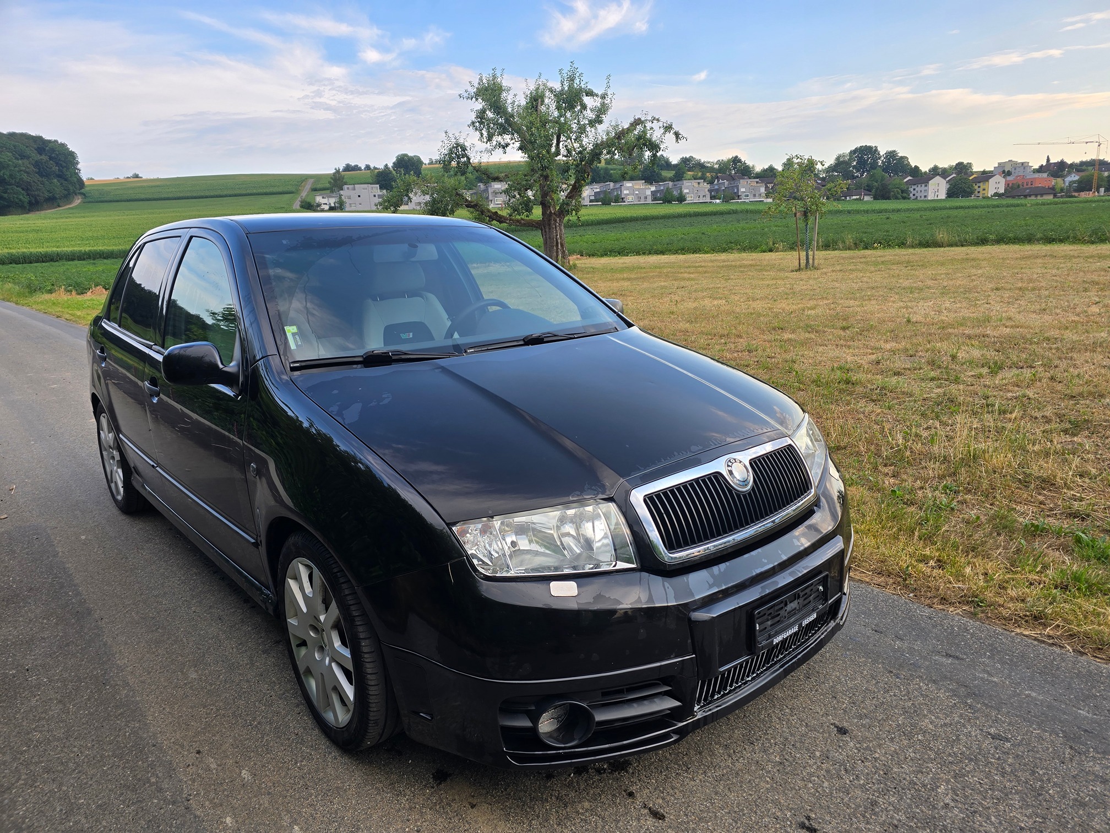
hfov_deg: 73.9
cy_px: 416
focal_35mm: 23
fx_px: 738
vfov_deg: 58.9
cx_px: 555
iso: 12
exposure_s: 1/185
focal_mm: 6.3
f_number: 1.7
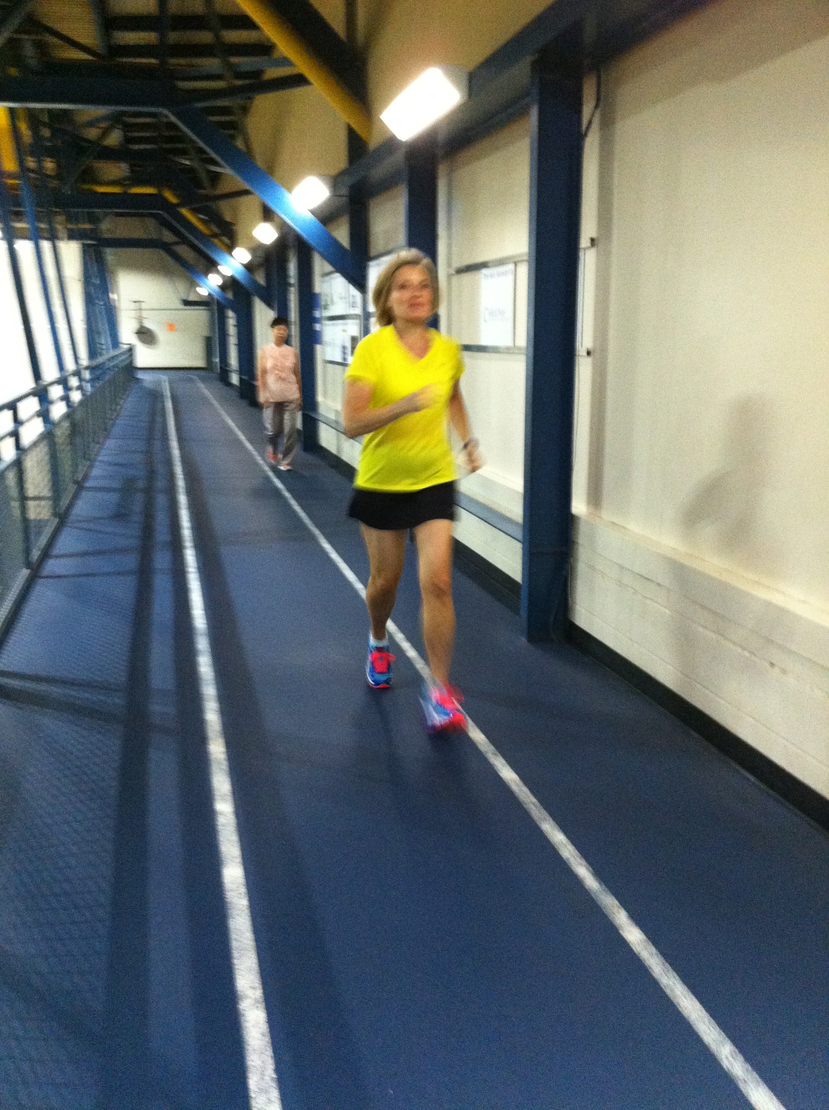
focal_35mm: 35
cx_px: 414
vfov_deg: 52.7
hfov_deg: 40.6
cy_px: 555
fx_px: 1121
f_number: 2.8
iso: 500
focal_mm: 3.85
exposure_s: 1/15
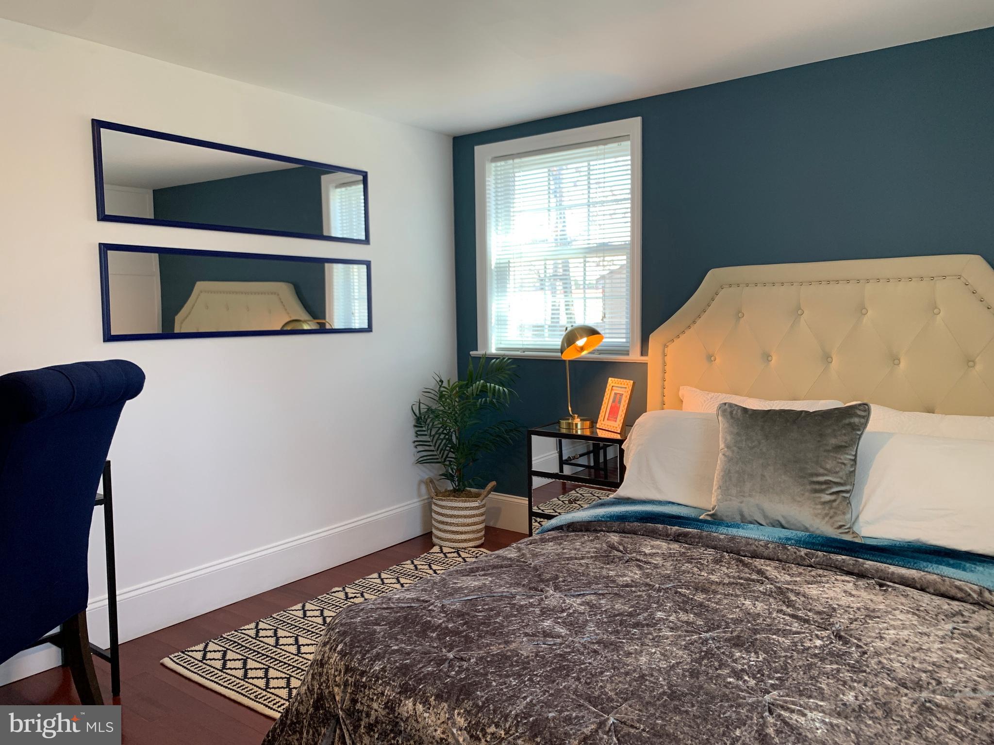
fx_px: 747
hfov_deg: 67.3
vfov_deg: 53.1
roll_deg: +0.8
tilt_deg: -4.9
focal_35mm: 26
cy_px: 372
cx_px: 497
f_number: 1.8
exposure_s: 1/120
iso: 80
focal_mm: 4.25
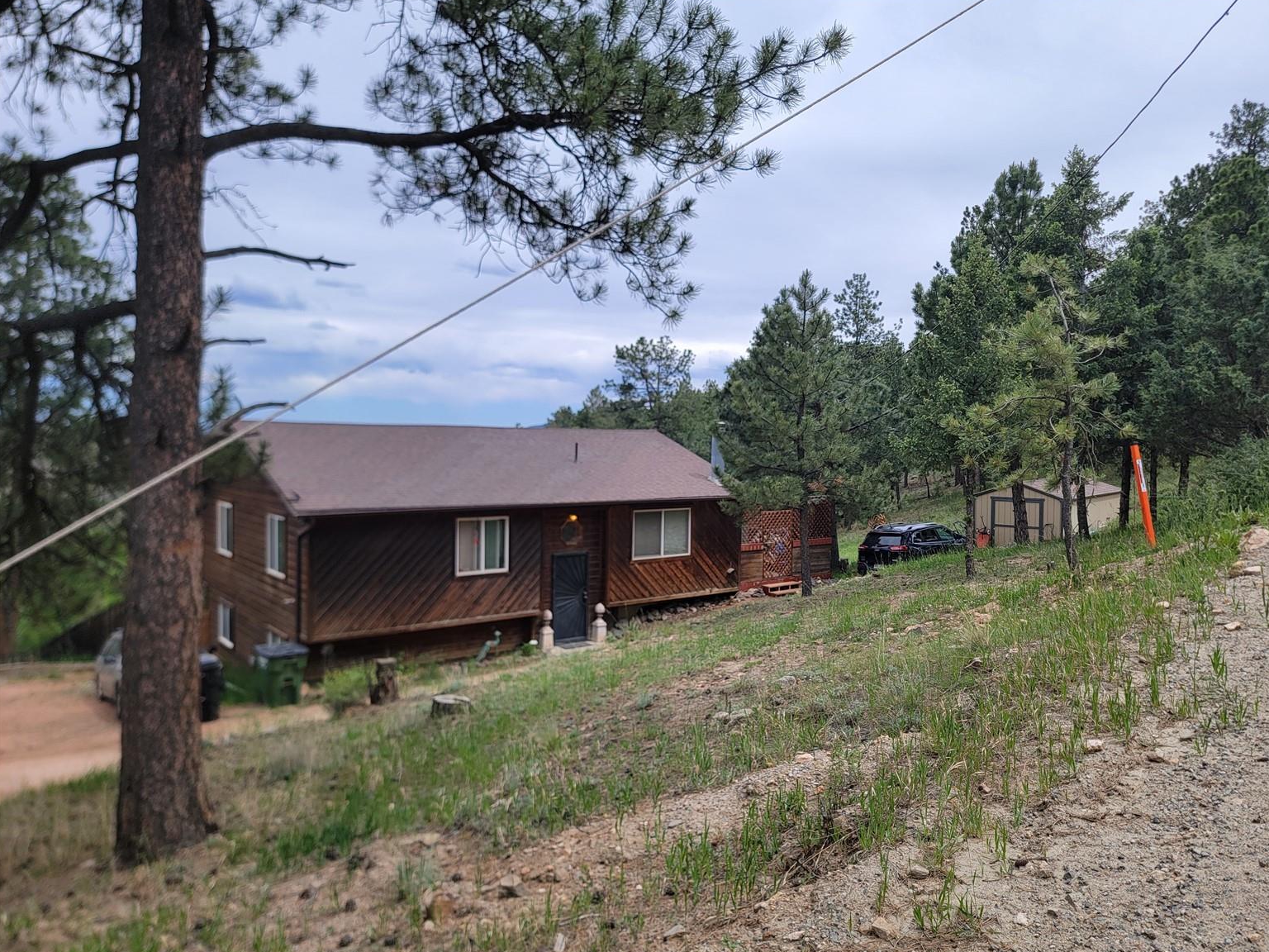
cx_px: 656
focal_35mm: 25
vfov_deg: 54.9
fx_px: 916
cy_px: 488
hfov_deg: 69.4
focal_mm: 6.7
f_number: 1.8
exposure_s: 1/904
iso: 16
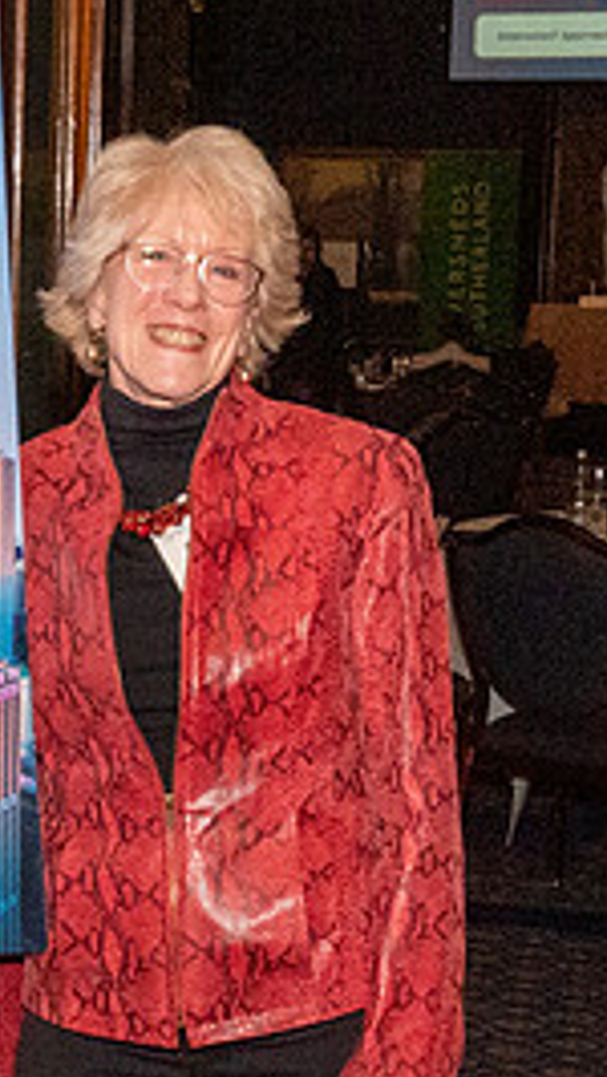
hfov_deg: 12.1
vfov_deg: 22.2
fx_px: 2742
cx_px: -287
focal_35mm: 96
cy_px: 484
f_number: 18
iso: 5000
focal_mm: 28
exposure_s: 1/160
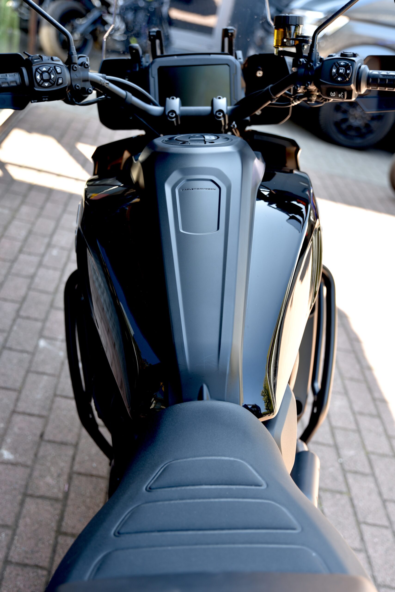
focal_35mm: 42
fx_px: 691
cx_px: 198
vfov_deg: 46.4
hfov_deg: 31.9
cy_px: 296
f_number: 3.5
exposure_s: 1/60
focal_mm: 42
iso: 100
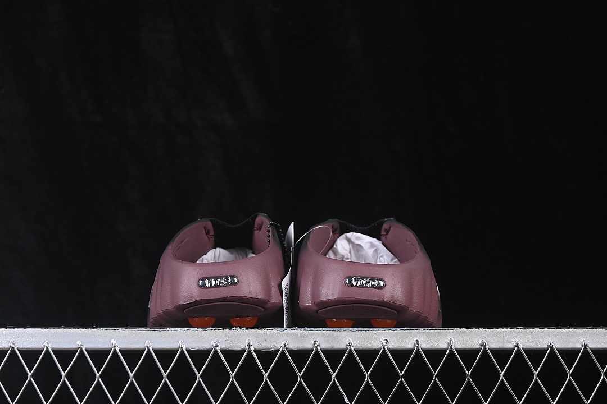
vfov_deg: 18.2
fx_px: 1264
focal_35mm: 75
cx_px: 304
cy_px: 202
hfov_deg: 27.0
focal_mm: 50
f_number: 6.3
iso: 160
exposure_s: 1/60
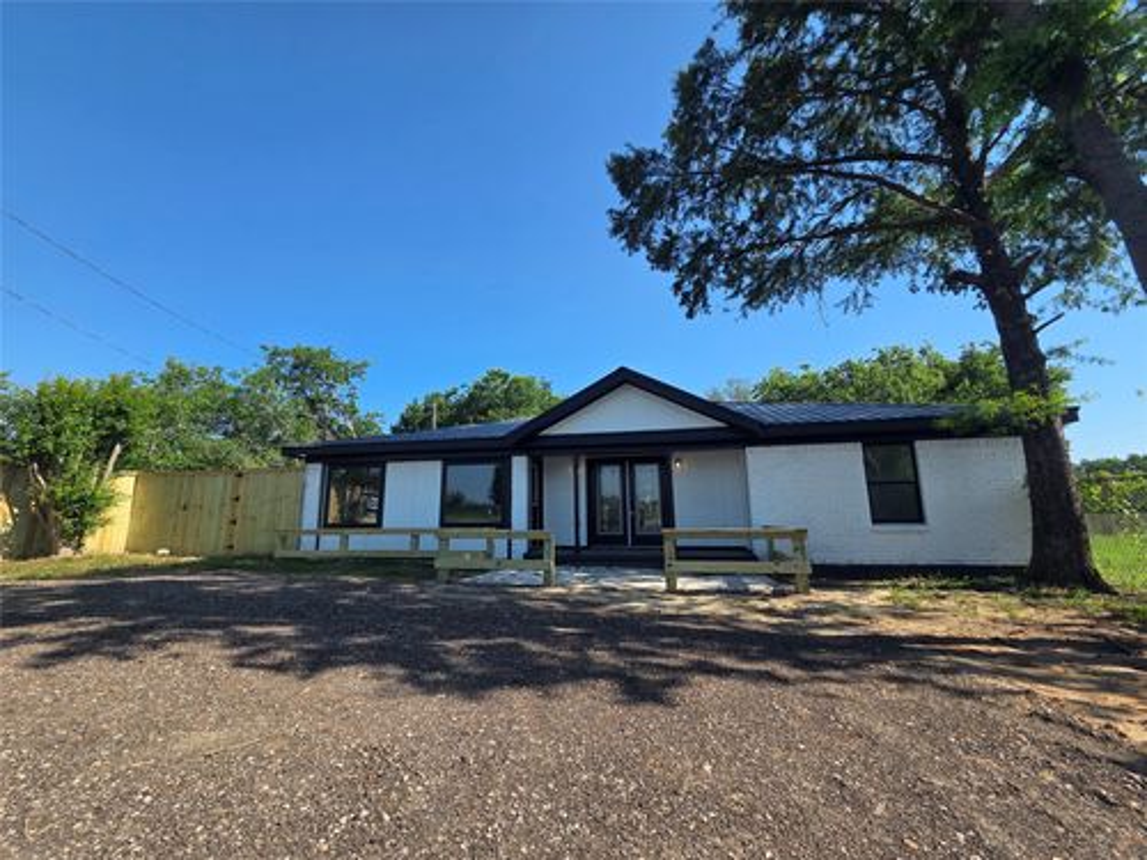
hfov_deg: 106.2
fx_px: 431
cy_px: 430
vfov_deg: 89.9
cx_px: 574
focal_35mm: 13
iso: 50
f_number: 2.2
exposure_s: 1/1384
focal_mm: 2.2
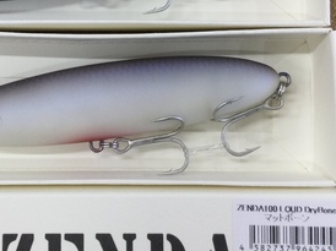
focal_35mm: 68
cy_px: 23
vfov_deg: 21.1
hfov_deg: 28.3
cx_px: 101
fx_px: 659
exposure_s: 1/40
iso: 25
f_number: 2.4
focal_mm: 3.3
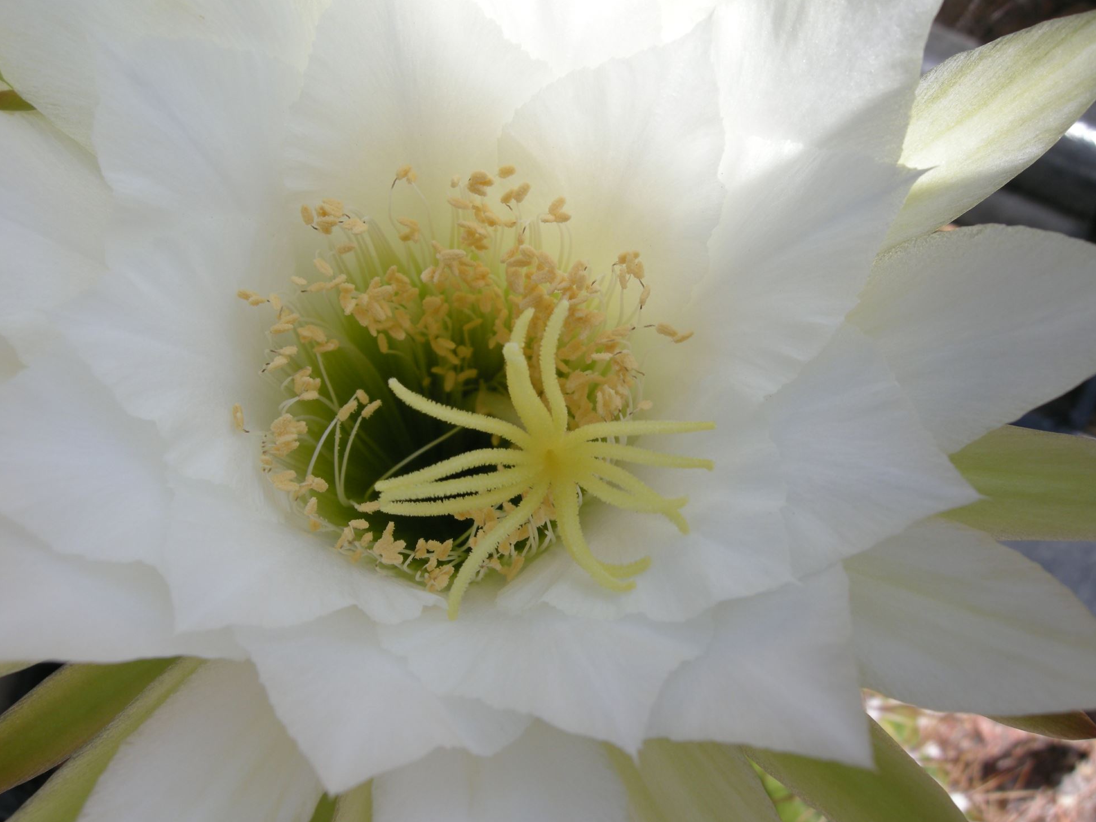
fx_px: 1140
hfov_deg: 51.3
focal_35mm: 36
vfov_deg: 39.7
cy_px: 419
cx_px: 534
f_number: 4.8
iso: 64
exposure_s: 1/243
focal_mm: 7.5
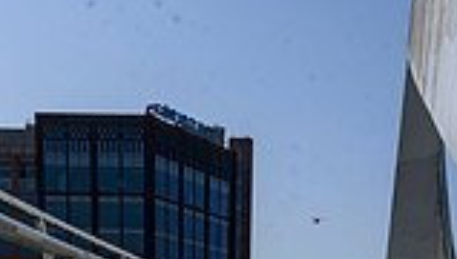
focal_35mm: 71
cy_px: 599
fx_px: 862
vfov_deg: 13.3
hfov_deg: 29.7
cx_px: 221
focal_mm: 24
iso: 200
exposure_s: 1/500
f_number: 11
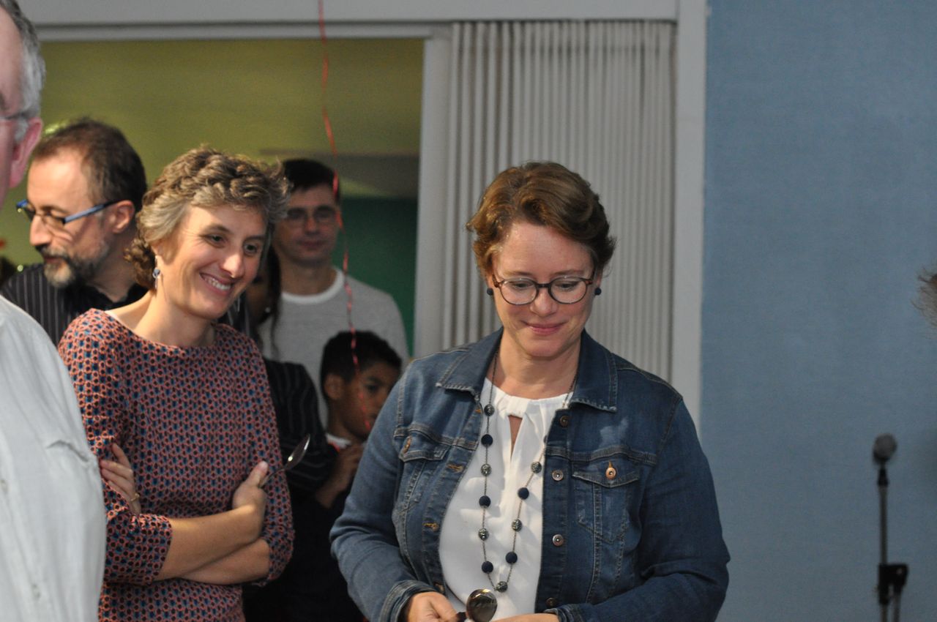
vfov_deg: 18.1
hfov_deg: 27.0
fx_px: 1950
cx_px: 468
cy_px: 311
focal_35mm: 75
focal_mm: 50
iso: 1600
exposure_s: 1/60
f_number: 4
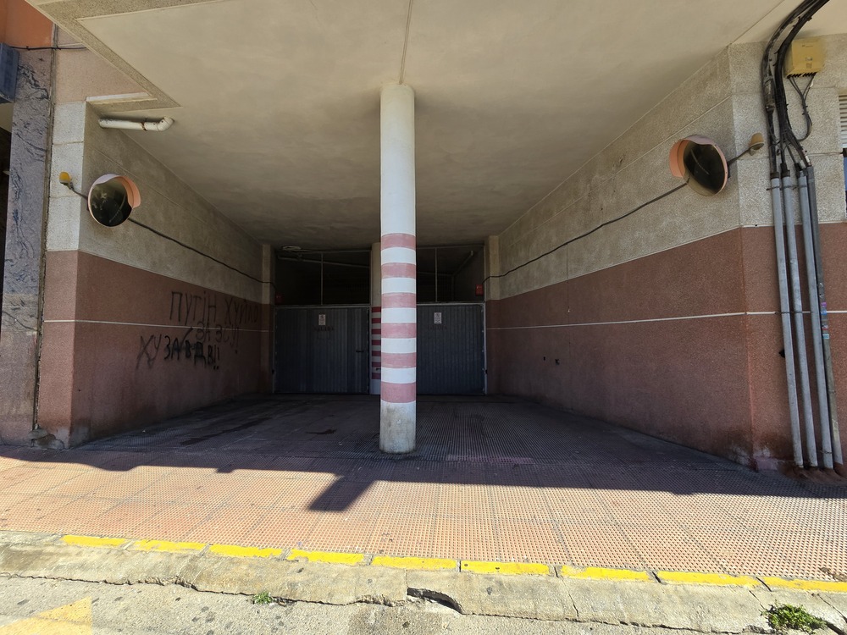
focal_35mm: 13
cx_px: 424
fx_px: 318
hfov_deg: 106.2
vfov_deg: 89.9
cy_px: 318
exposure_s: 1/1011
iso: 50
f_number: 2.2
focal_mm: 2.2
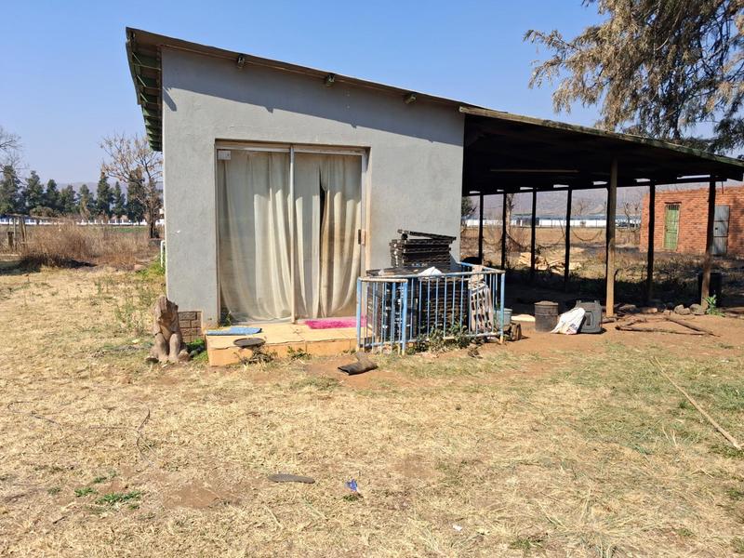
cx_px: 372
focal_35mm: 27
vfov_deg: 51.4
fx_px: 580
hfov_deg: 65.3
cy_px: 279
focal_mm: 4
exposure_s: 1/438
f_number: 1.8
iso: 25
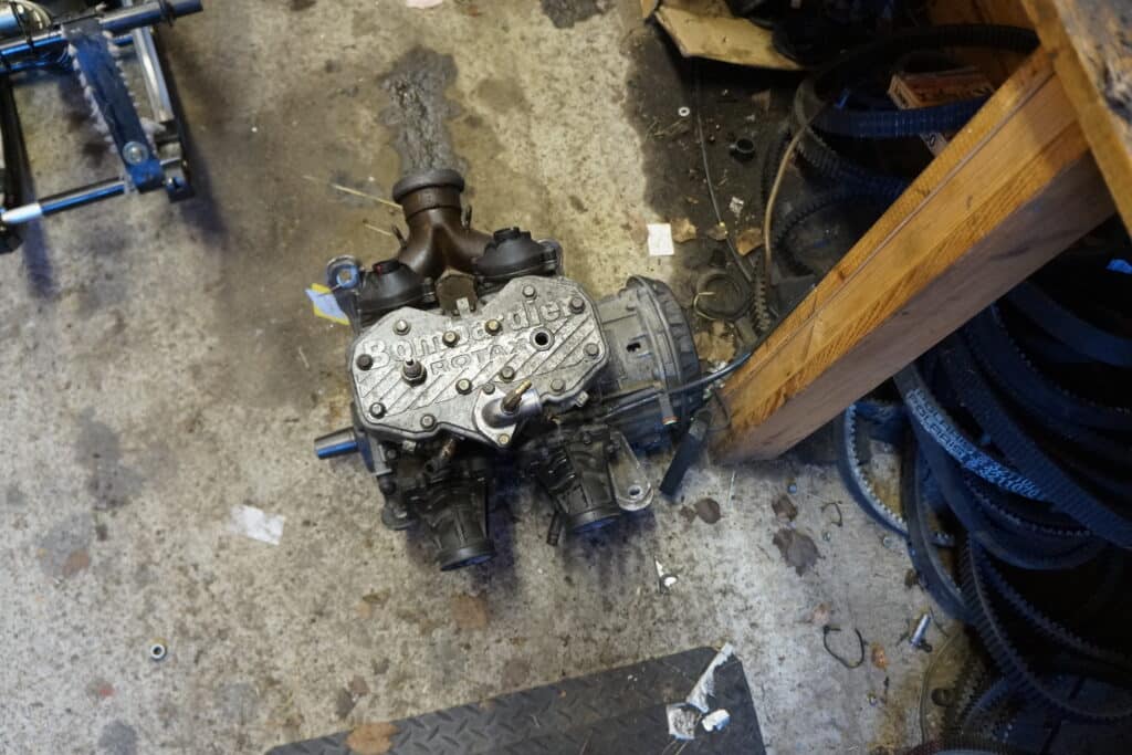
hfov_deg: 67.4
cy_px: 378
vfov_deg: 47.9
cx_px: 566
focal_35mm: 27
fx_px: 849
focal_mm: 18
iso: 2500
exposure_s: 1/60
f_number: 3.5
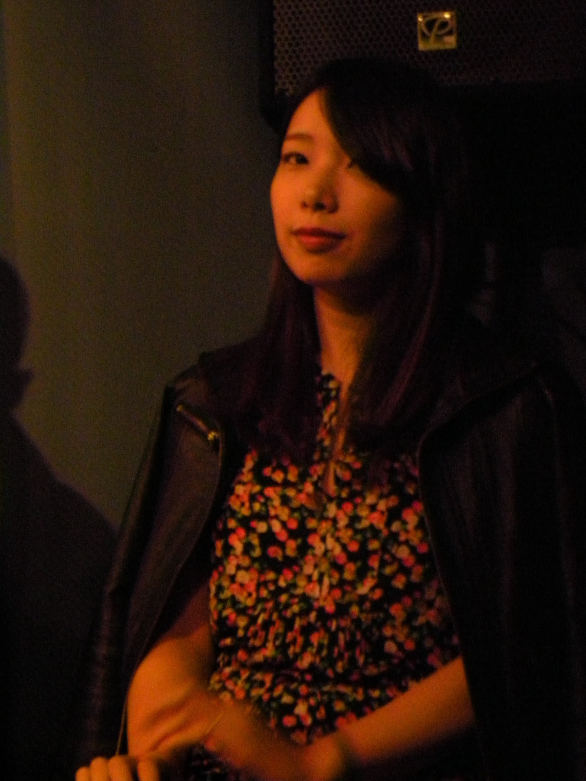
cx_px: 293
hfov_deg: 19.6
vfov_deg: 26.0
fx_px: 1693
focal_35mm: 75
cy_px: 390
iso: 800
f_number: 4
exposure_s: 1/60
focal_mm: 13.4
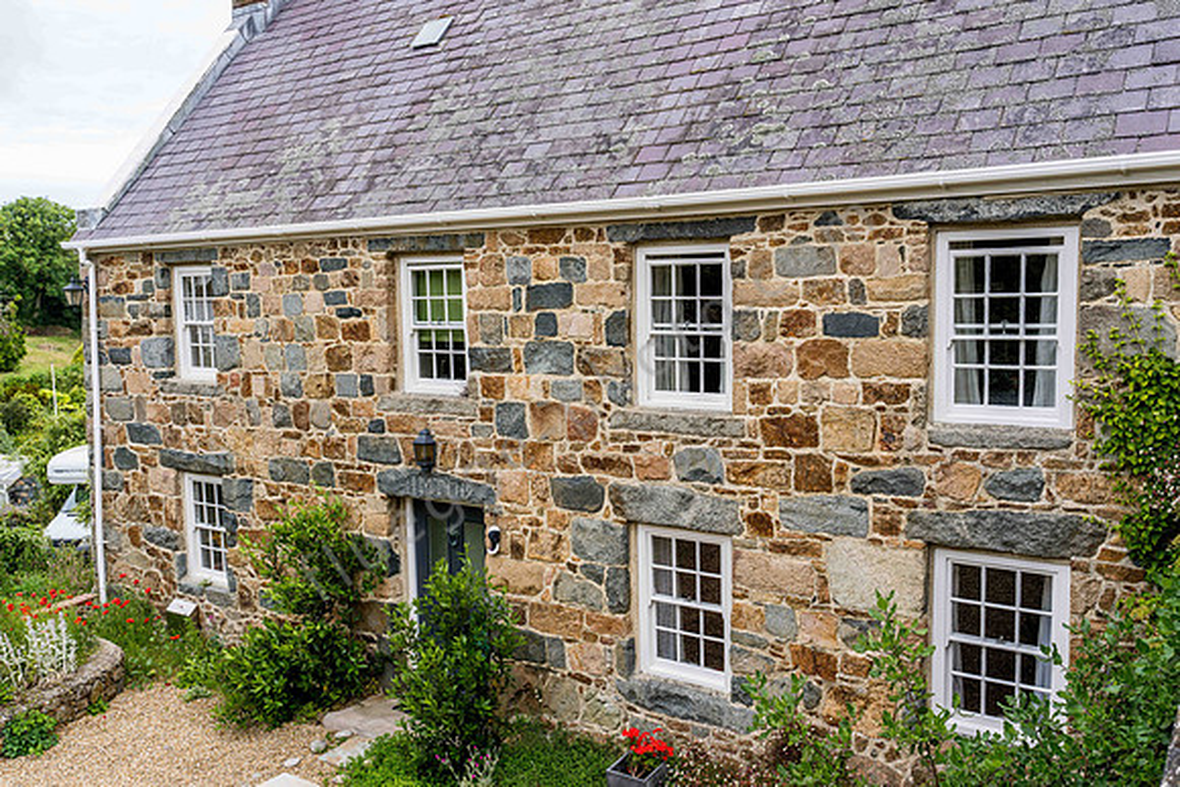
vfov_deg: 42.3
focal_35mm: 31
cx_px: 590
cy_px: 394
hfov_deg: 60.3
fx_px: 1016
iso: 400
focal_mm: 31
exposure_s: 1/250
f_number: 8
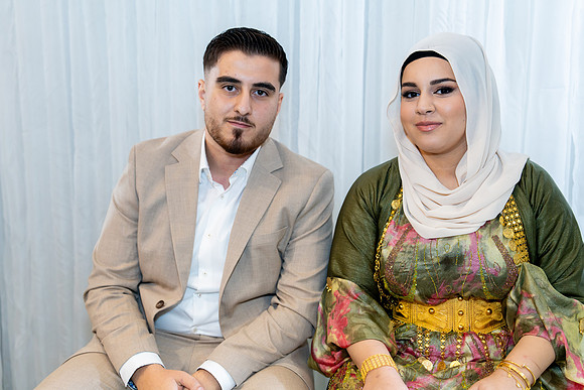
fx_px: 811
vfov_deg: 27.0
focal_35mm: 50
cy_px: 195
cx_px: 292
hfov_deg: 39.6
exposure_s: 1/250
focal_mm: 50
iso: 800
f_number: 2.8
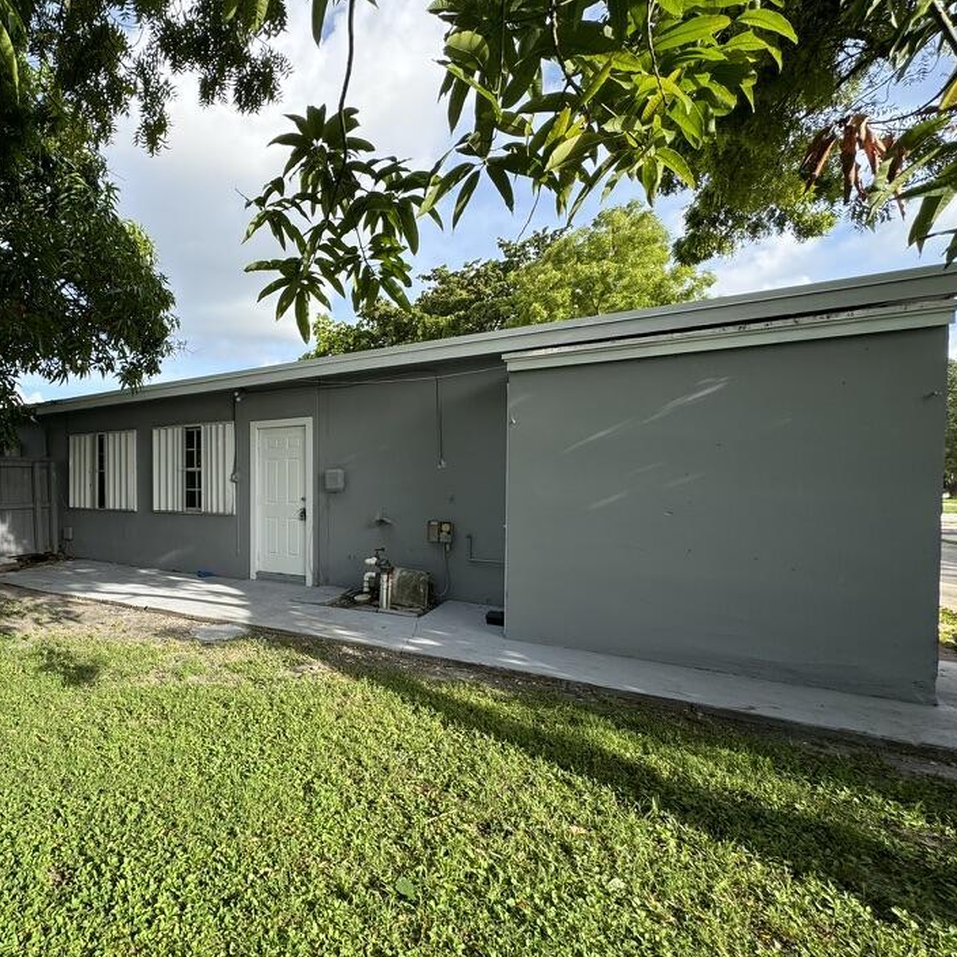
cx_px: 271
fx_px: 563
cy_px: 495
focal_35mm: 18
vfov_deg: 80.7
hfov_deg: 76.3
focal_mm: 2.22
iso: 40
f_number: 2.2
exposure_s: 1/388
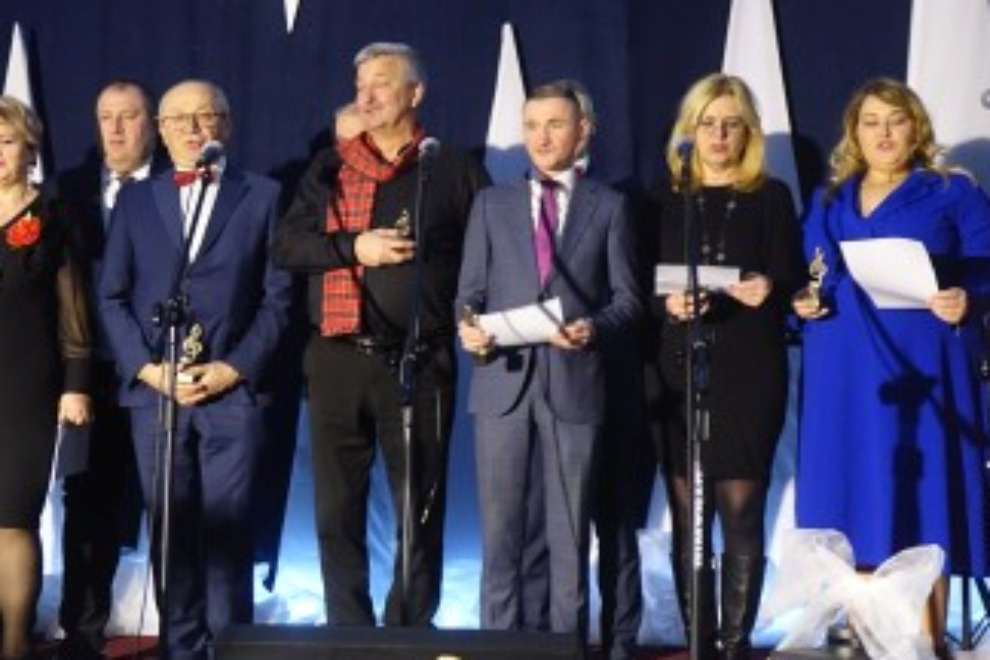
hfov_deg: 27.5
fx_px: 2007
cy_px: 304
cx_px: 315
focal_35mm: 73
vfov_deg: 18.7
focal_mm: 13.65
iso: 800
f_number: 2.8
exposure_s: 1/20
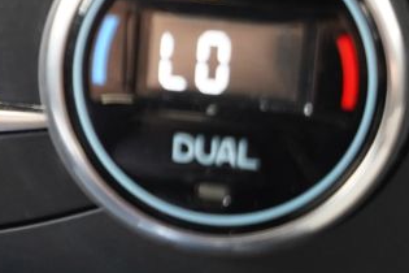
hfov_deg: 9.0
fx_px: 2466
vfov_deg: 6.3
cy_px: 34
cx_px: -371
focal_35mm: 217
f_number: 2.8
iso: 1600
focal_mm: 42.8
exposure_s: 1/60
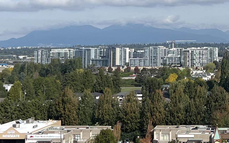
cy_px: -4
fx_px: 593
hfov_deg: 21.2
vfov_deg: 13.6
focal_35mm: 95
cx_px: 220
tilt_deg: +4.8
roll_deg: +0.5
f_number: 1.5
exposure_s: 1/6579
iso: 50
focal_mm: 5.7
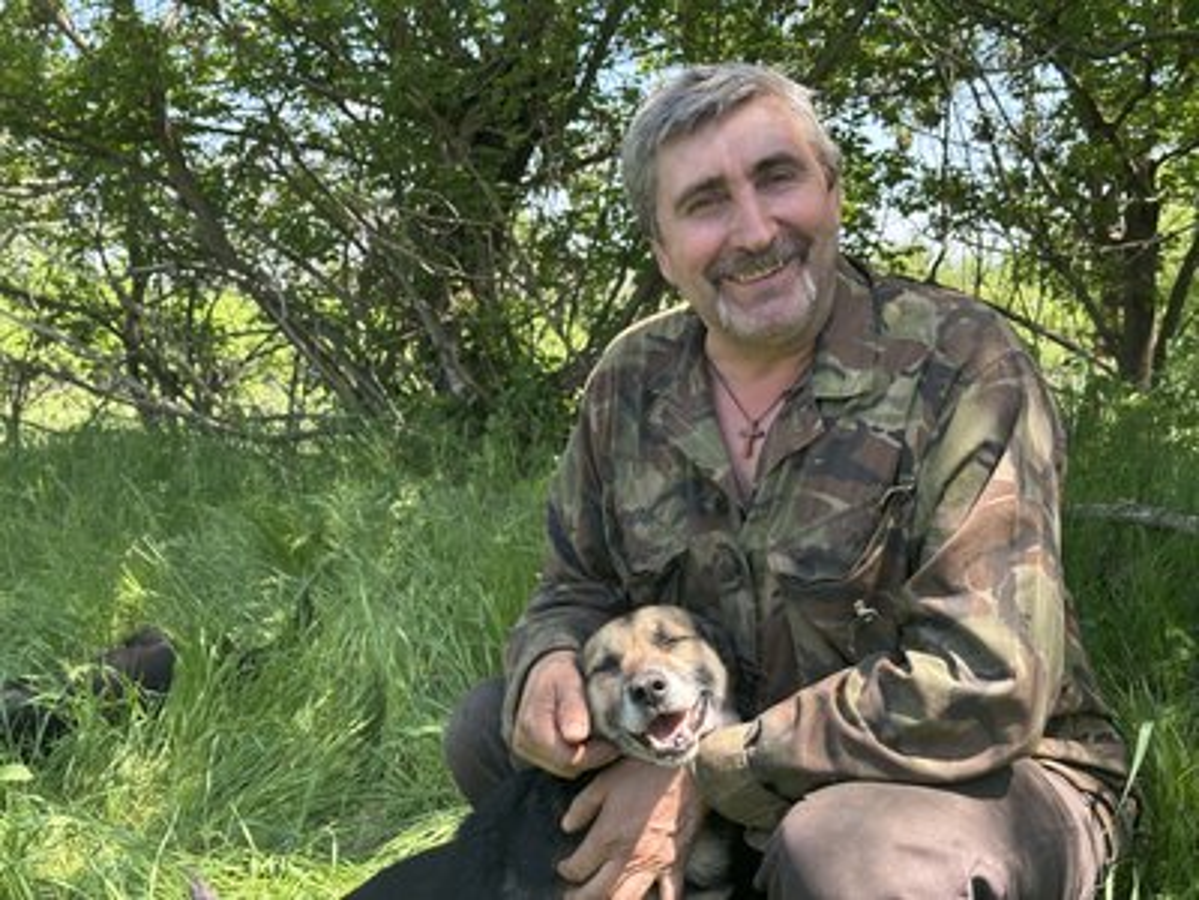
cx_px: 600
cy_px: 450
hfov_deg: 39.7
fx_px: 1663
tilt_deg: -4.3
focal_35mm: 48
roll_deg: +0.5
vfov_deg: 30.3
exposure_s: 1/506
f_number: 1.78
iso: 64
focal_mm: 6.86
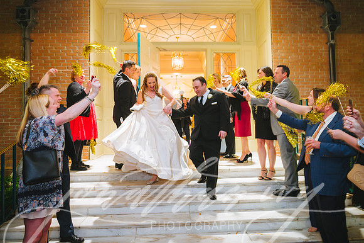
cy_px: 114
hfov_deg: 70.3
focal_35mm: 26
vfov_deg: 50.2
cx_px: 188
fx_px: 258
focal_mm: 24
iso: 2500
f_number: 2.8
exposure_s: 1/60
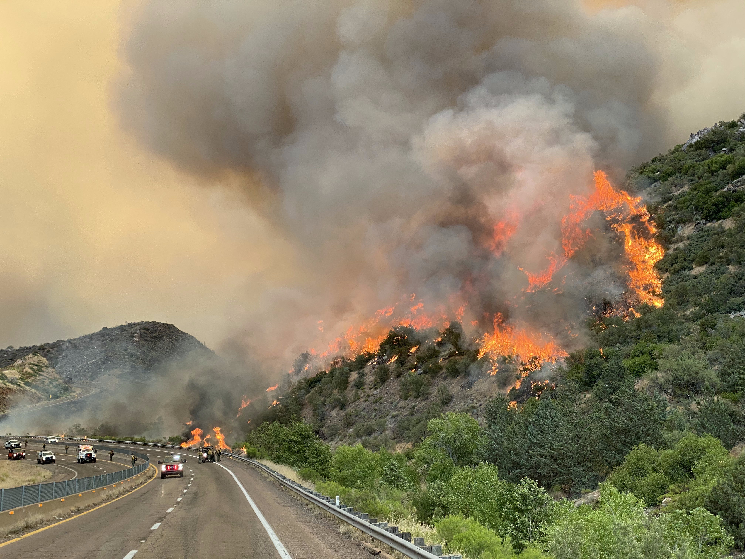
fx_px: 1119
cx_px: 372
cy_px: 280
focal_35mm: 52
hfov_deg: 36.8
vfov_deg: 28.0
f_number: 2
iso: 50
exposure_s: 1/121
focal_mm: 6
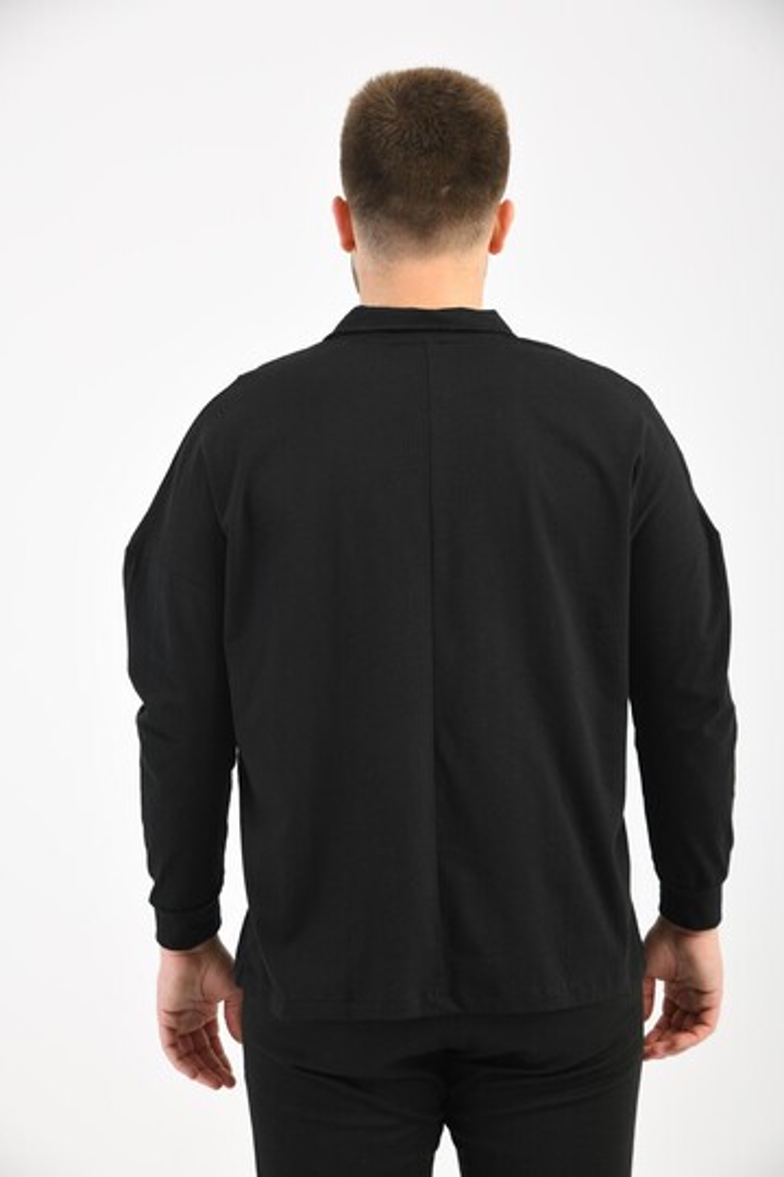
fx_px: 2025
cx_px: 392
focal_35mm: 62
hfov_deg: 21.9
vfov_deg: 32.4
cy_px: 588
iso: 100
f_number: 7.1
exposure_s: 1/160
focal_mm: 62
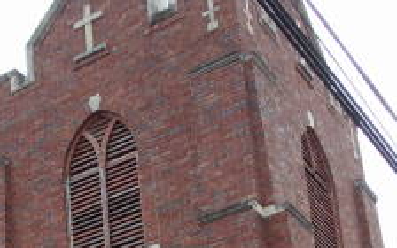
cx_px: 43
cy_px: 478
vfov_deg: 9.3
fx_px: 1439
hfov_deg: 15.5
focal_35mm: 133
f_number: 3.5
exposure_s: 1/250
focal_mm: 6
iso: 100
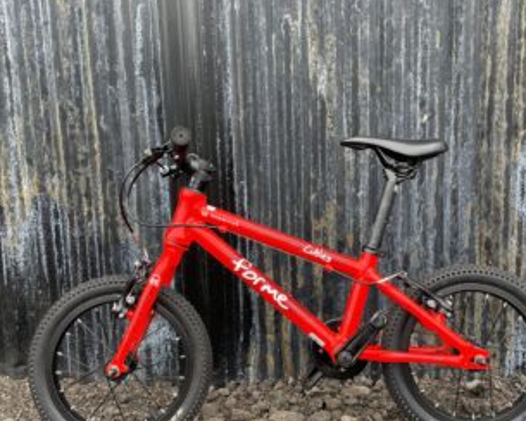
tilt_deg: -9.0
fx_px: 623
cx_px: 298
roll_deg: +1.7
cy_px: 231
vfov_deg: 37.3
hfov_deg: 45.7
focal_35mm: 40
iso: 32
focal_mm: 4.2
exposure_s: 1/164
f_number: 1.6
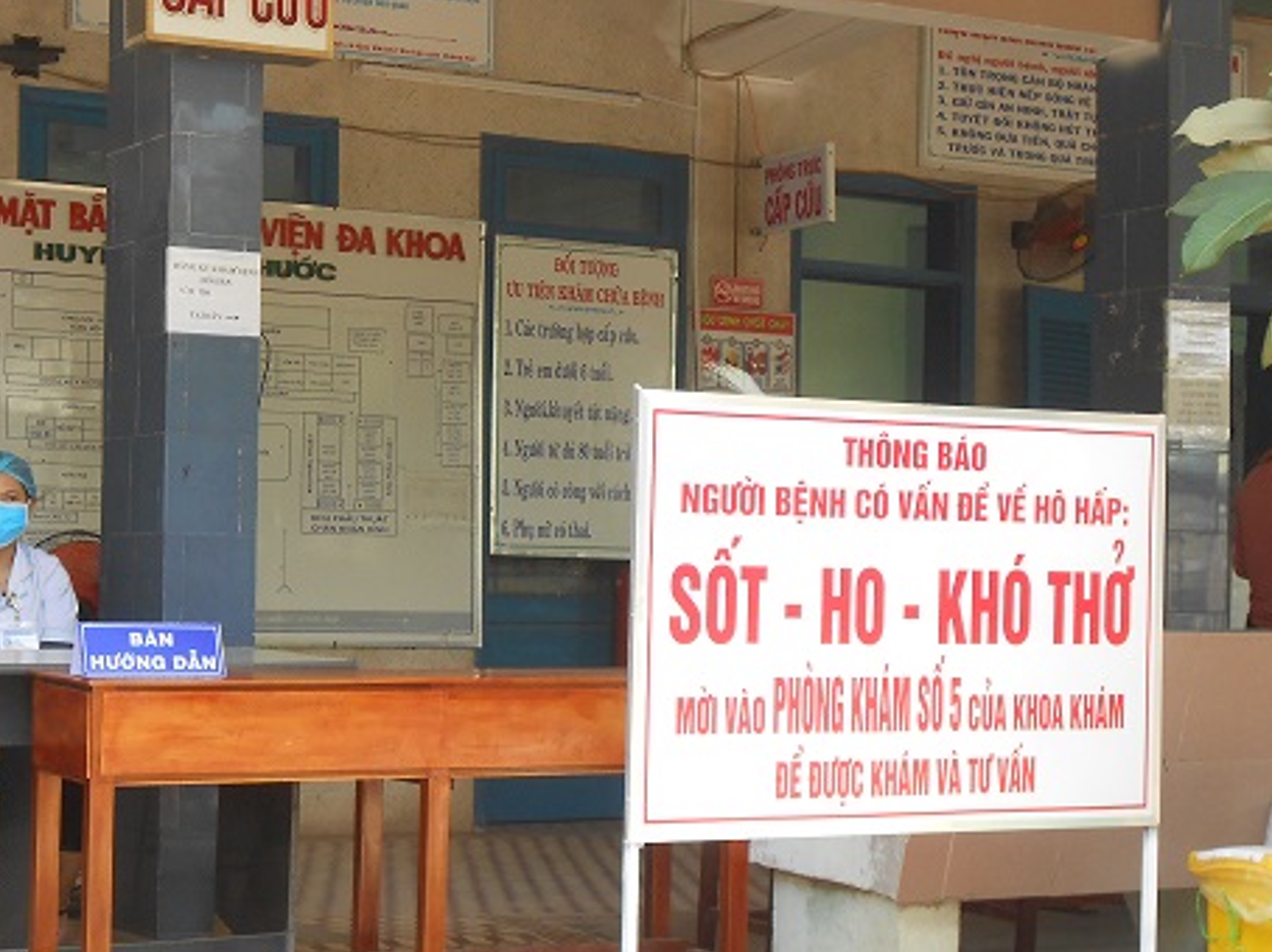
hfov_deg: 24.4
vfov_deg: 18.4
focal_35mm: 80
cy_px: 554
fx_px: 2938
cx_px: 485
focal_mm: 11.3
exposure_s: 1/60
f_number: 5.6
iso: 200
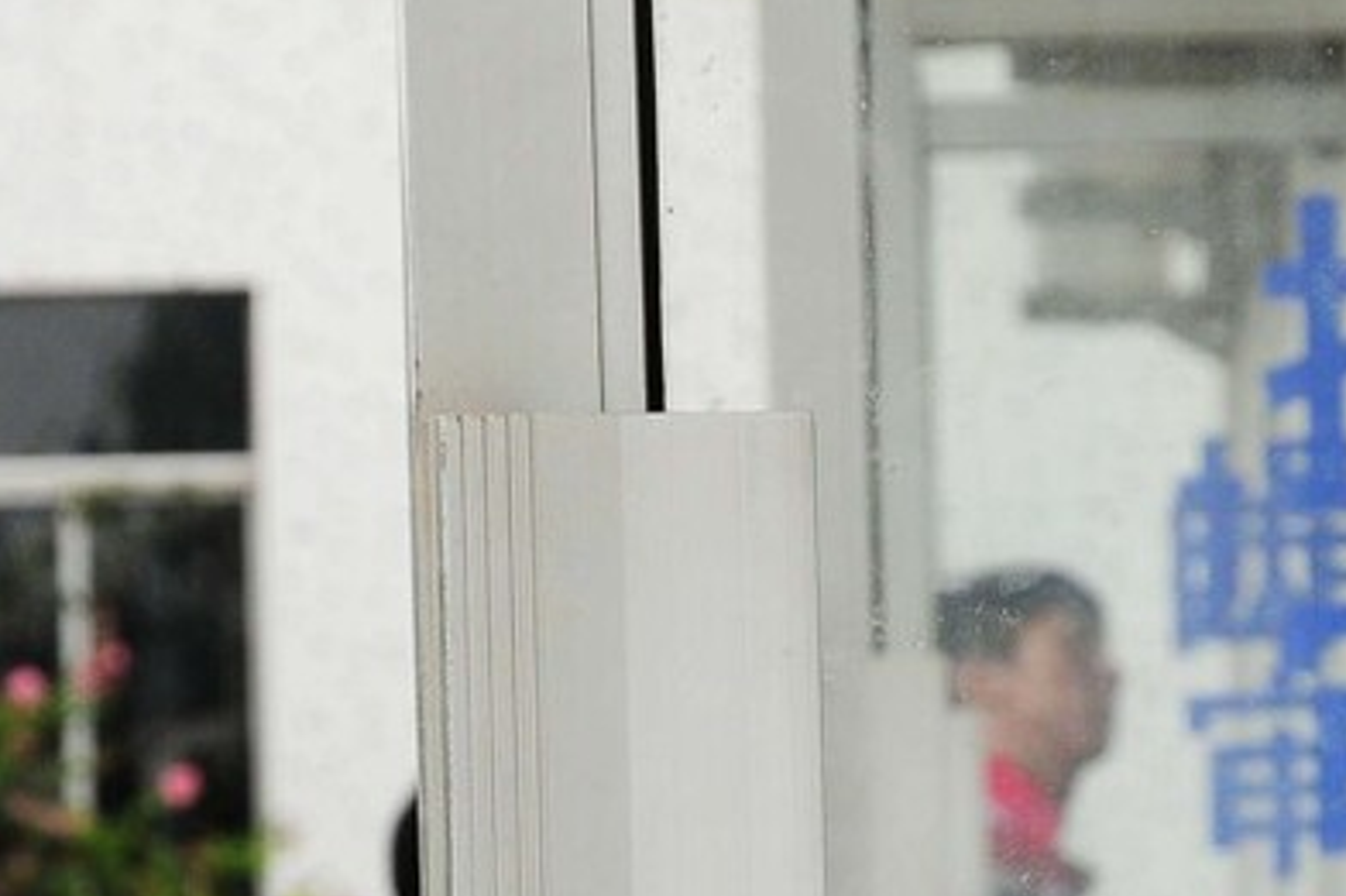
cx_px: 1222
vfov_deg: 5.2
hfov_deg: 7.7
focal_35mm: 266
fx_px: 9941
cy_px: 671
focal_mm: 58
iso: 320
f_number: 7.1
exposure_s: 1/200
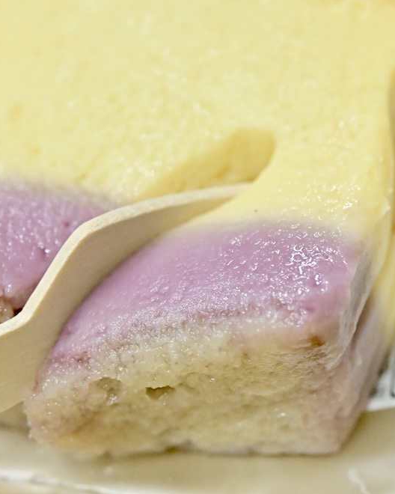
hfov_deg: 12.0
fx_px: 1870
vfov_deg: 15.0
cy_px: 248
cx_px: 322
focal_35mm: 128
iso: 4000
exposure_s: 1/125
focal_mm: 60
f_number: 5
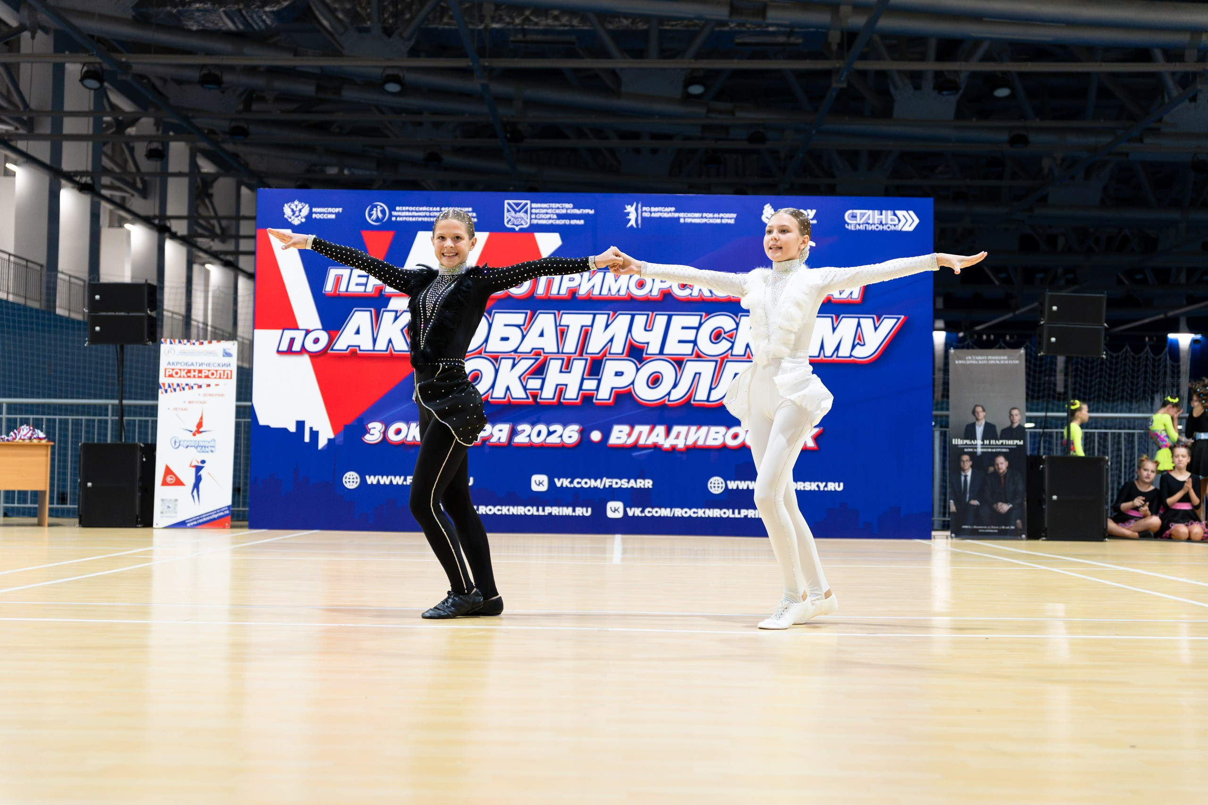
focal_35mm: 45
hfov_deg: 44.0
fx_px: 1497
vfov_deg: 30.1
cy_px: 402
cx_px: 604
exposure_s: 1/640
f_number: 2.8
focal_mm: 44.6
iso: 3200
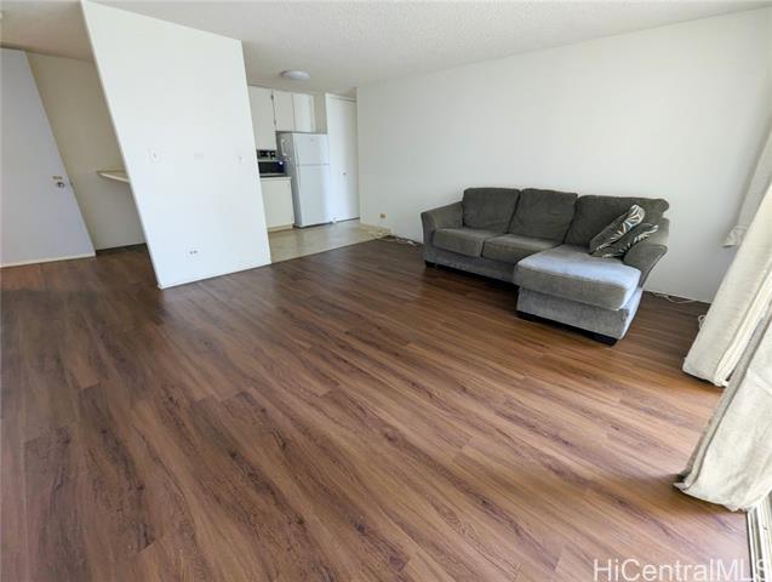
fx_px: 290
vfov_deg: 90.1
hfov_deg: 106.1
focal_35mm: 13
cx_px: 386
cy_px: 291
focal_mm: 1.95
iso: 160
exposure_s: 1/44.2
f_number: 2.2
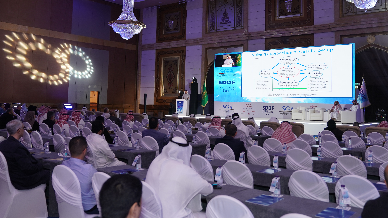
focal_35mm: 35
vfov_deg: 33.4
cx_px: 210
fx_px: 360
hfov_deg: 56.6
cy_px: 71
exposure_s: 1/125
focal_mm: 29
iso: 800
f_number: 3.2
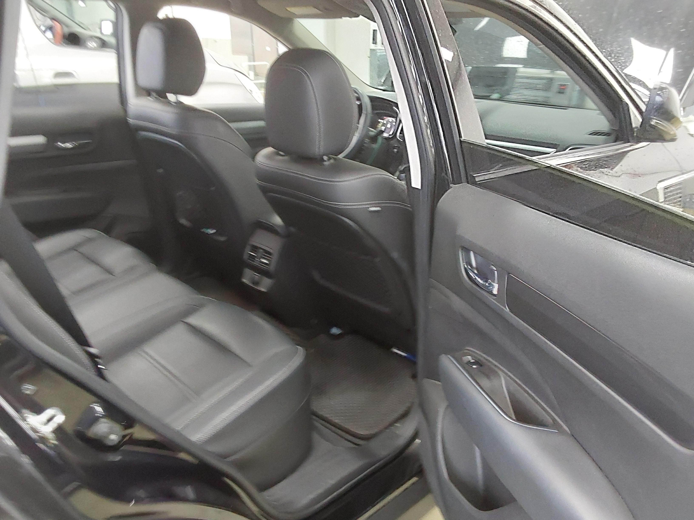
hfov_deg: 63.4
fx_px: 561
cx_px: 347
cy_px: 260
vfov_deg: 49.7
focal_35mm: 28
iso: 400
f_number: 1.9
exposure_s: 1/30
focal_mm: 2.91
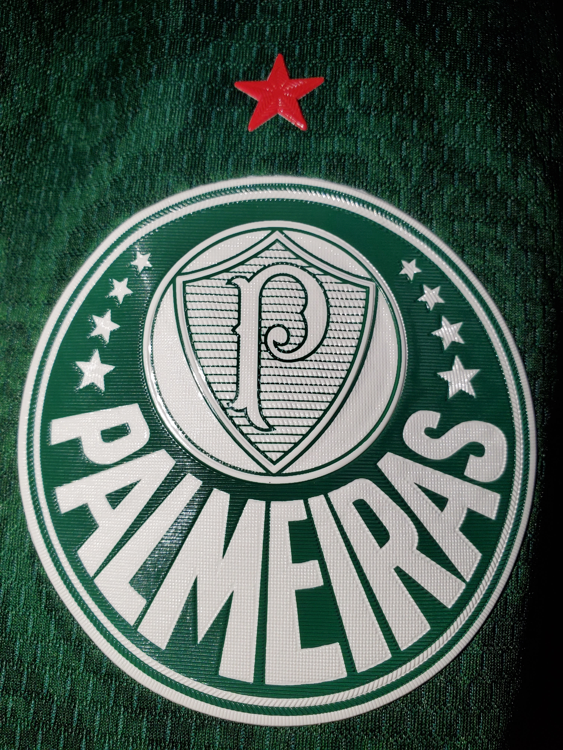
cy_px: 375
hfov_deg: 53.1
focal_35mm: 26
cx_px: 282
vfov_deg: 67.3
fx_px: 564
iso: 160
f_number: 2.4
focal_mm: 4.3
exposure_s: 1/100
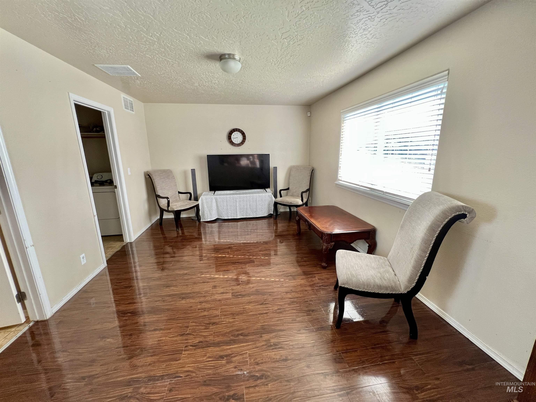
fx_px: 201
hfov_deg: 106.2
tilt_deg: -13.7
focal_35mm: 13
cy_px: 201
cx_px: 268
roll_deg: +1.0
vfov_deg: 89.9
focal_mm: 1.57
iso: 160
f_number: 1.8
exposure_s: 1/99
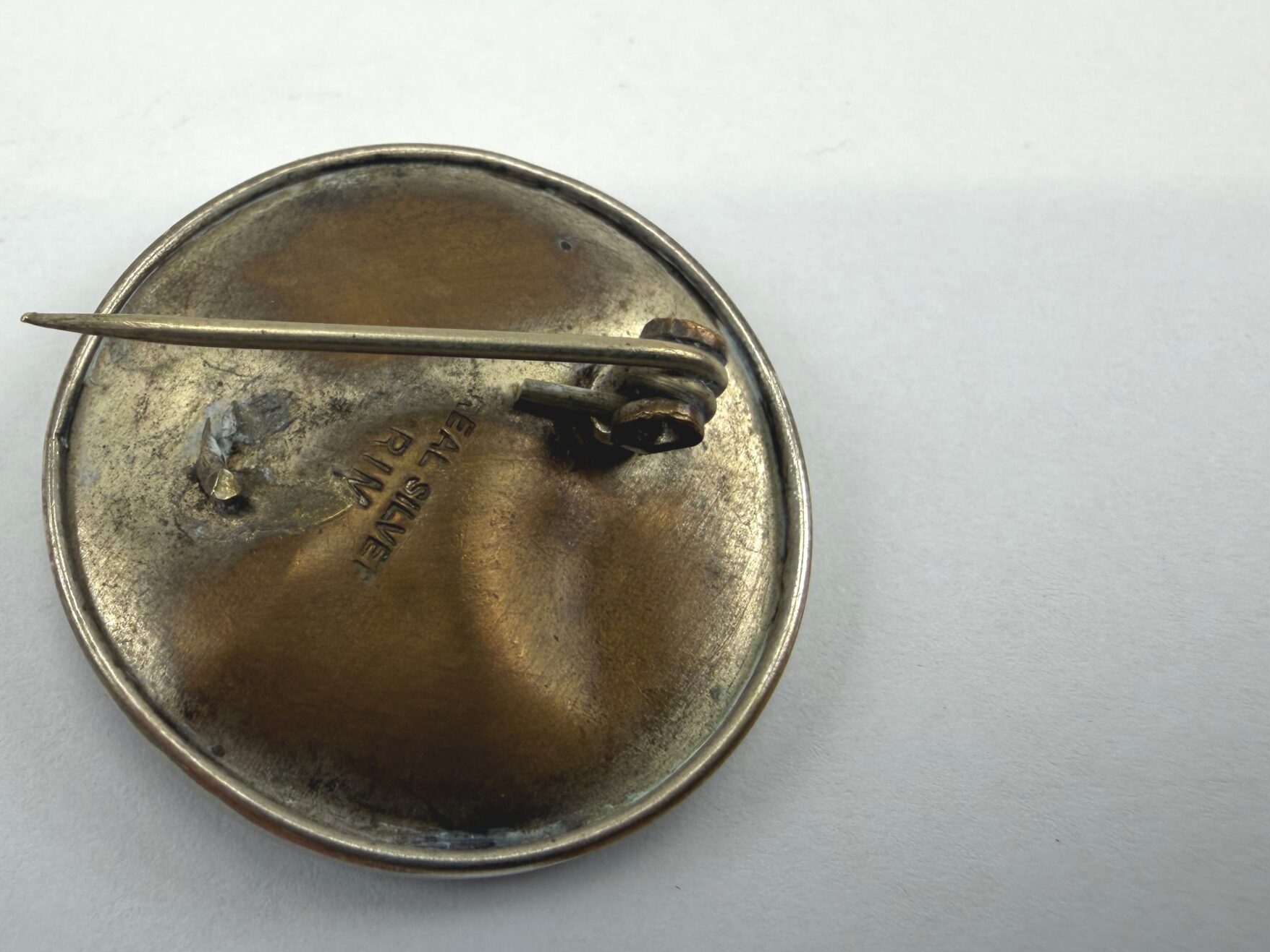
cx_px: 474
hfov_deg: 52.0
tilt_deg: -67.2
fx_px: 1284
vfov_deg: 40.7
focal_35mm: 35
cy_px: 421
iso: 32
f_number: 2.2
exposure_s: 1/100
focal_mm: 2.22
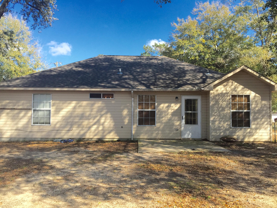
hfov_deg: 61.7
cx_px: 138
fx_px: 232
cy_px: 104
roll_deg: -1.1
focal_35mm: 29
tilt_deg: +1.8
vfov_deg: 48.2
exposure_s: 1/1099
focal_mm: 4.15
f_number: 2.2
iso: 32
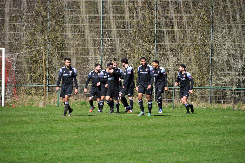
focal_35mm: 300
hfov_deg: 6.9
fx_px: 2039
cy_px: 82
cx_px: 122
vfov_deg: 4.6
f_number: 6.3
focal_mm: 200
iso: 200
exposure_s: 1/640
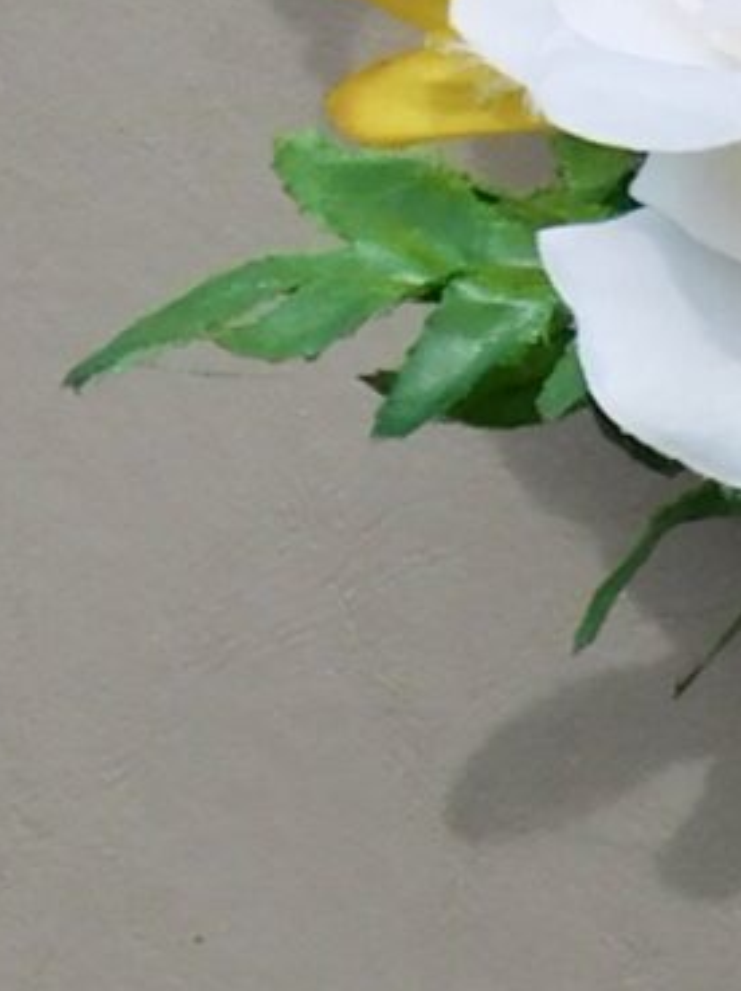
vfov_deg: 7.9
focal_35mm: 250
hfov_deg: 5.7
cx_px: 1863
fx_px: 7148
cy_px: 158
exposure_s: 1/1250
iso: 125
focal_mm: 6.3
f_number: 3.5
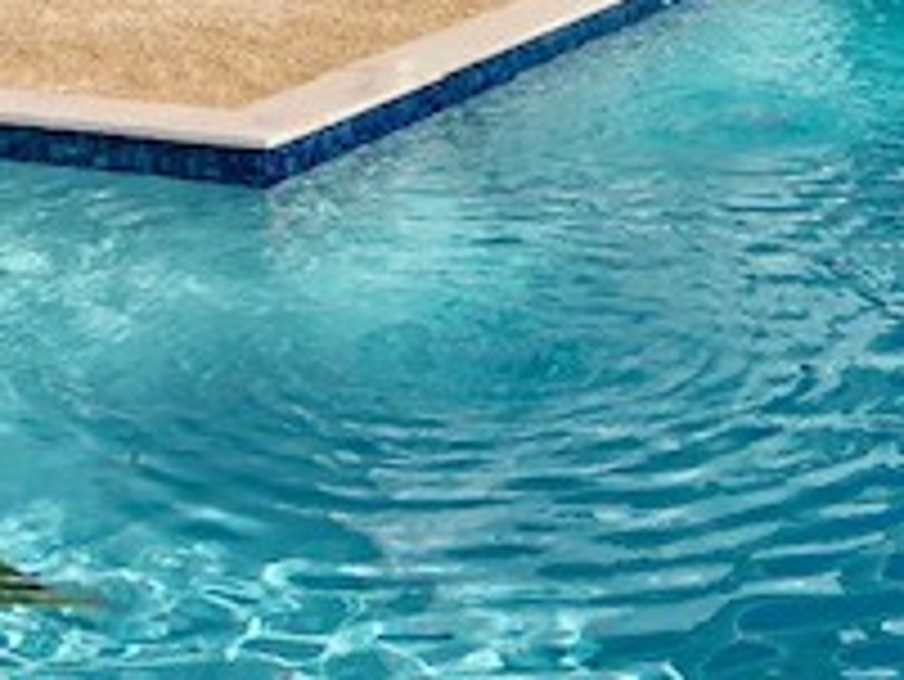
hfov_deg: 21.7
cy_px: -113
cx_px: 747
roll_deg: -0.1
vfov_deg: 16.0
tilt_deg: -6.3
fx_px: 2326
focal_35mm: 89
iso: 20
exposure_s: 1/1080
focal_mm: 4
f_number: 1.8
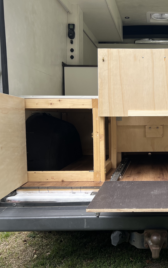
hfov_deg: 32.6
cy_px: 134
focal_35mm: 37
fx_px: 271
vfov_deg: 52.7
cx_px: 154
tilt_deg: -3.9
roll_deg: +0.8
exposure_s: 1/121
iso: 50
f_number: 1.5
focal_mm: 5.7
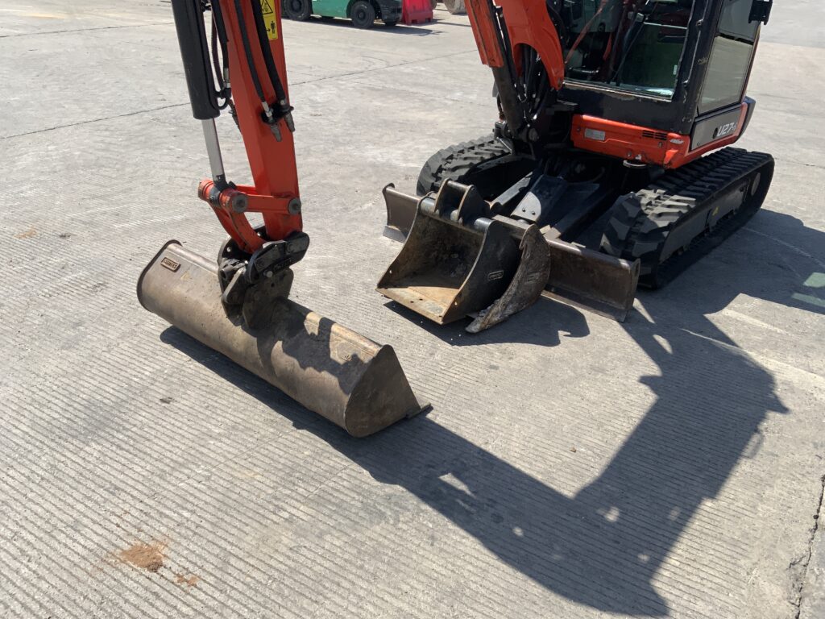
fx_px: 691
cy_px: 310
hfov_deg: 61.7
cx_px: 412
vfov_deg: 48.2
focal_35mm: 29
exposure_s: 1/1577
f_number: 1.8
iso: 16
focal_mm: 3
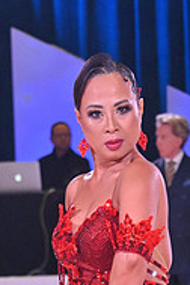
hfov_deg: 4.6
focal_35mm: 300
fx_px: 2375
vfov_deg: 6.8
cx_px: 127
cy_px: 360
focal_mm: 98
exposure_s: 1/400
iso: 4000
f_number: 6.3
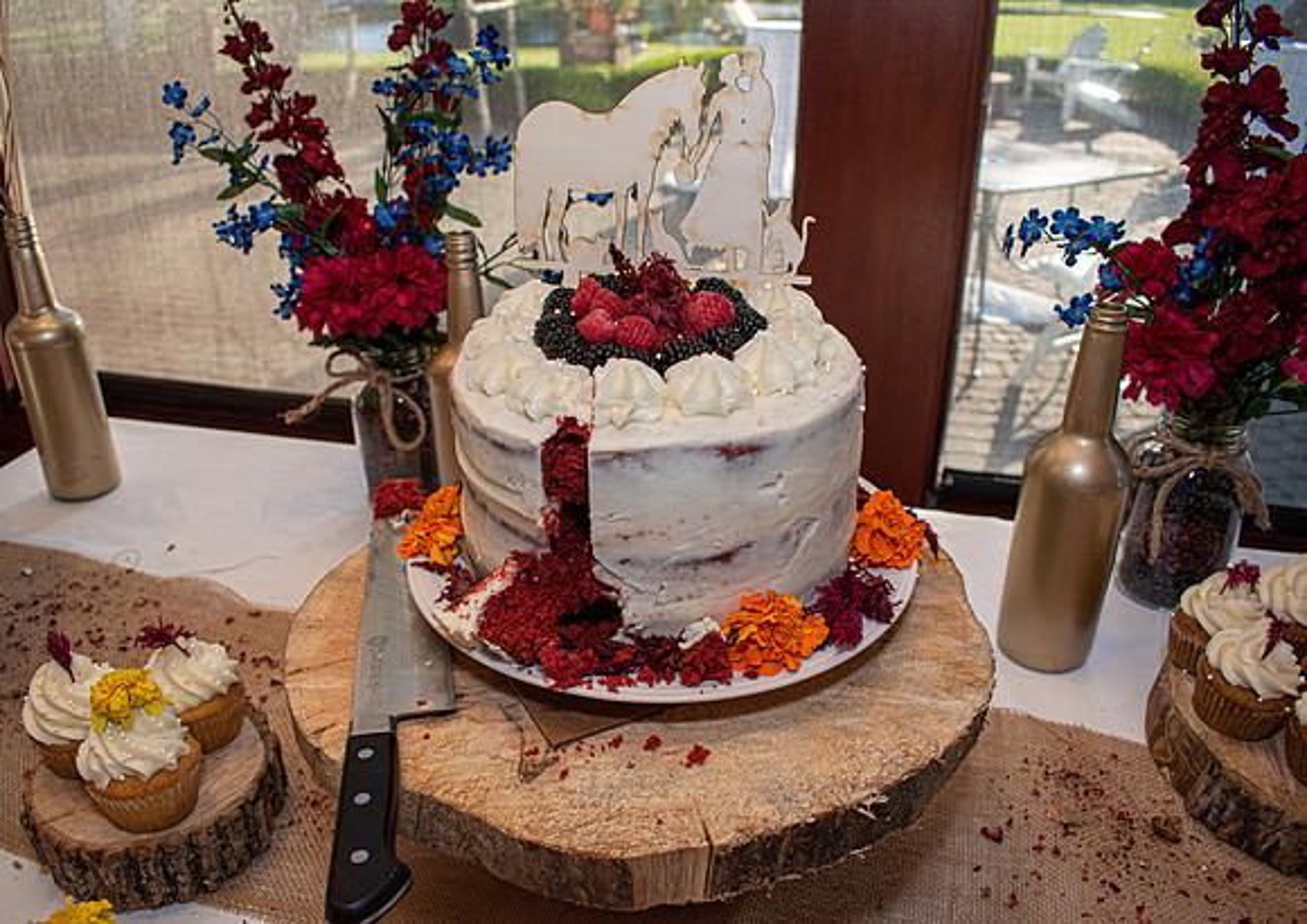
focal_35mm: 28
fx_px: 1039
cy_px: 462
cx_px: 614
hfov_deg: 64.3
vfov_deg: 47.9
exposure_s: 1/100
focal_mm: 18
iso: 800
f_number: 5
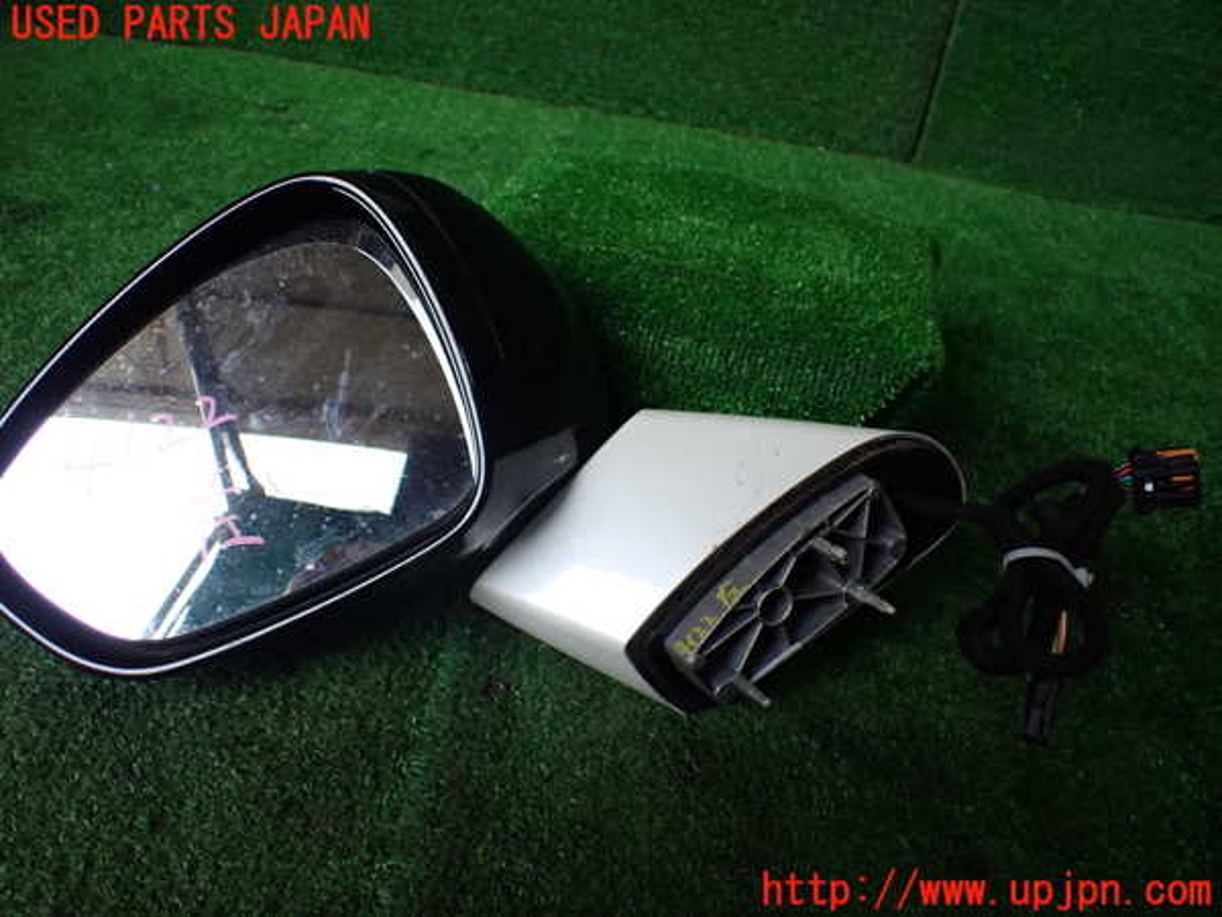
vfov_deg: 46.8
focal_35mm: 30
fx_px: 1059
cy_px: 458
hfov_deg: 60.0
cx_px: 611
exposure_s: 1/125
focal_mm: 5.4
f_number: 2.3
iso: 200
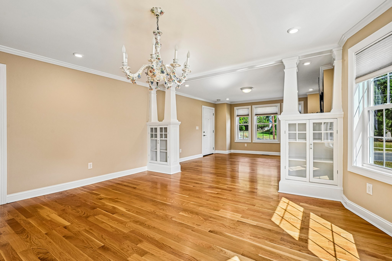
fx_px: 174
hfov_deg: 96.7
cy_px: 130
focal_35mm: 16
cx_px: 196
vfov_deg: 73.7
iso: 400
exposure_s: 1/100
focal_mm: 16
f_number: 8
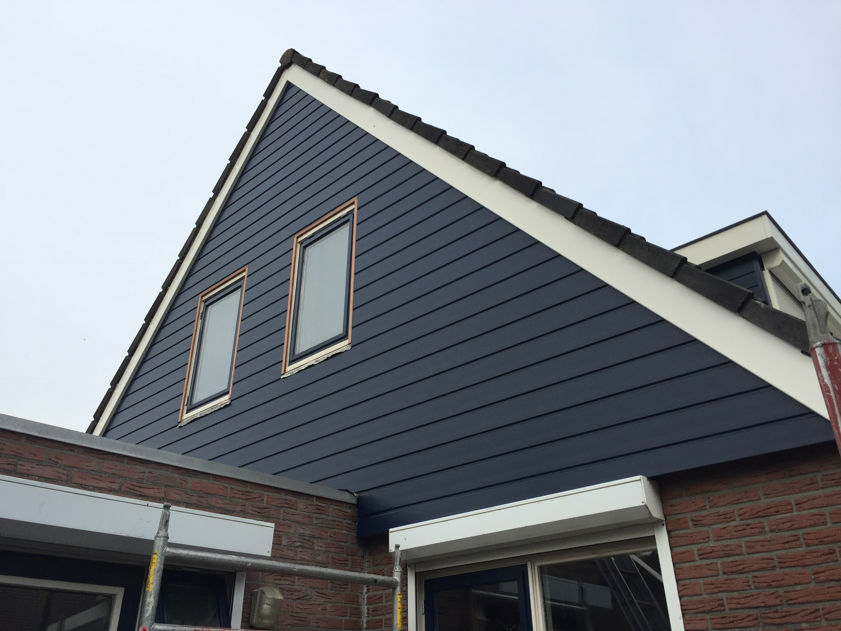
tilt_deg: +28.5
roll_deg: -0.9
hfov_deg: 61.7
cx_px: 420
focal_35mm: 29
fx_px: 705
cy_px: 316
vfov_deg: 48.2
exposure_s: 1/1199
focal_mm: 4.15
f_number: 2.2
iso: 32
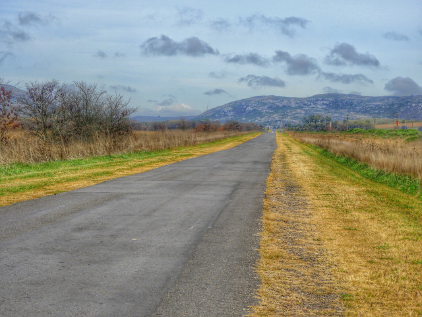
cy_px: 158
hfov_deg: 18.7
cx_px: 211
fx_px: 1280
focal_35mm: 105
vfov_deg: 14.1
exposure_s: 1/320
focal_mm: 18.8
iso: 100
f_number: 4.8
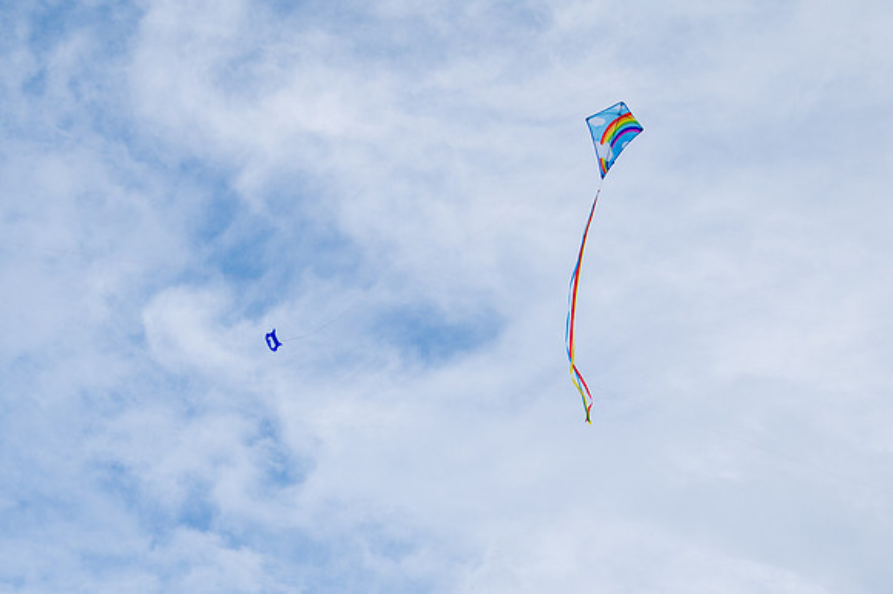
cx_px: 332
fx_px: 1872
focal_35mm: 75
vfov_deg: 17.9
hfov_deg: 26.7
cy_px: 448
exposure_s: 1/2000
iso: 200
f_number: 5
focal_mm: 50
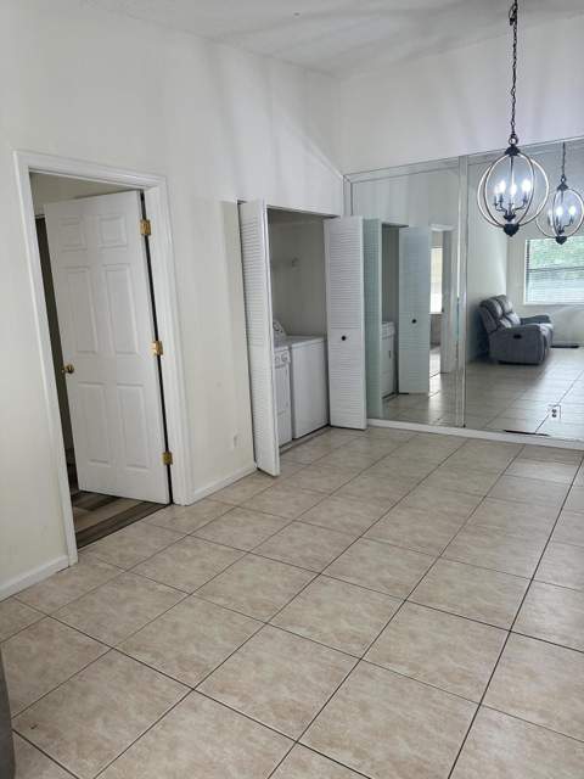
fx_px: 540
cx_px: 292
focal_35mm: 24
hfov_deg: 56.8
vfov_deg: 71.6
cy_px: 390
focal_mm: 6.86
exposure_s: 1/120
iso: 125
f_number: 1.78
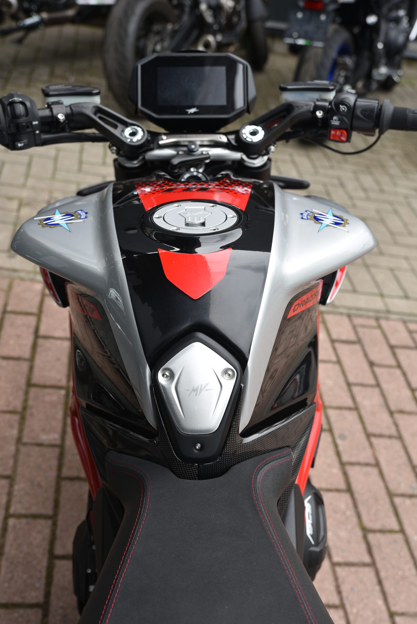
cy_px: 312
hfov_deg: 31.9
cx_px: 208
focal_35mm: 42
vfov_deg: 46.4
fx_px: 729
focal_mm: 42
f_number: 5
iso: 100
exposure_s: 1/100
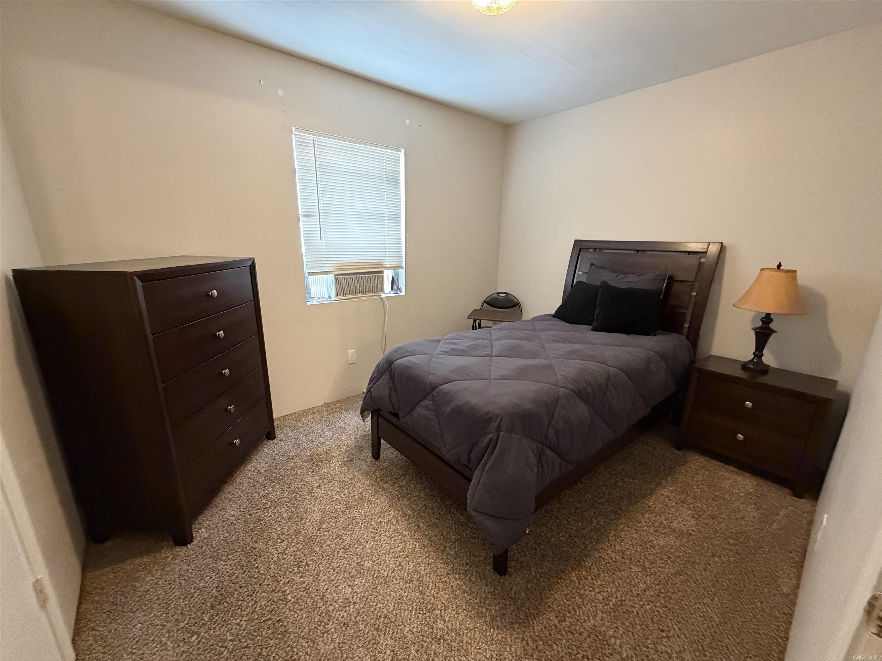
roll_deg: -0.8
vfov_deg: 85.7
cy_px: 330
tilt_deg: -15.4
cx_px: 441
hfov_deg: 102.1
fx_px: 357
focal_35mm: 14
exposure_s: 1/60
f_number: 2.2
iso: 640
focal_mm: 2.22
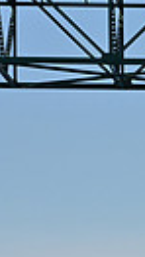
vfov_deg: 6.6
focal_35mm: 325
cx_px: 566
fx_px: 2214
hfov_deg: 3.6
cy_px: 268
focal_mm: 70
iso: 320
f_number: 11
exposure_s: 1/1000
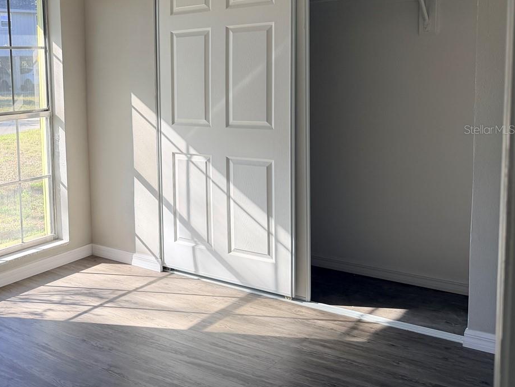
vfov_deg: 34.1
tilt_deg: -6.0
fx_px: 625
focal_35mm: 42
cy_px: 129
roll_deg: +2.1
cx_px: 66
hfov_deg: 41.7
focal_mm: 6.76
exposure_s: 1/423
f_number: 1.78
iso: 80
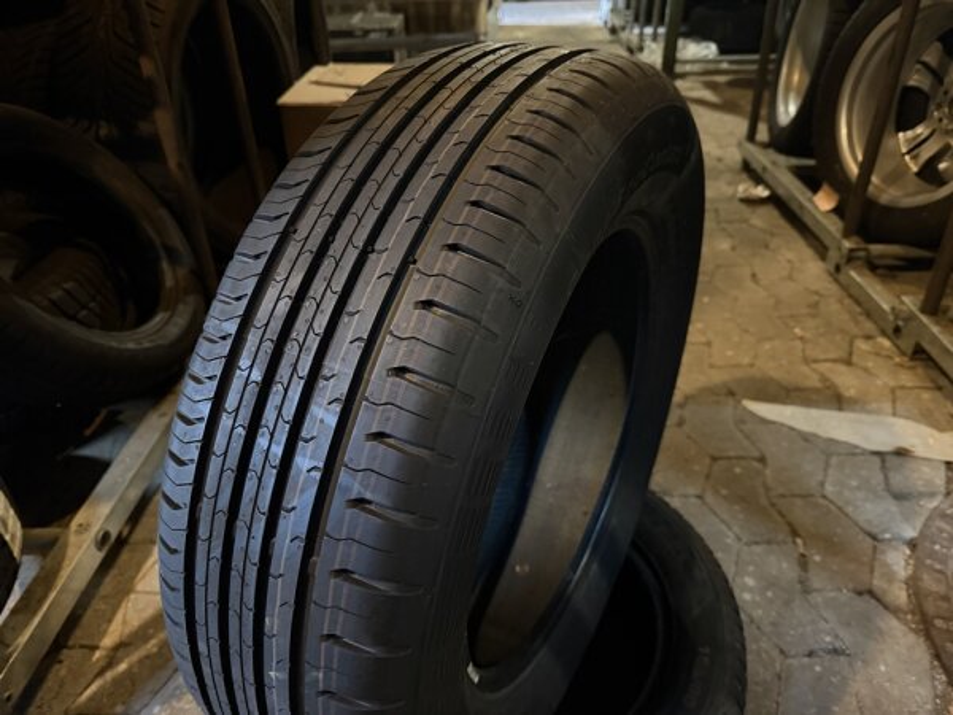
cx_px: 476
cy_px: 358
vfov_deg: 56.8
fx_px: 661
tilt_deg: -34.1
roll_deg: +3.2
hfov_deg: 71.6
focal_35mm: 24
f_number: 1.78
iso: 1600
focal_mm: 6.76
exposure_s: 1/25
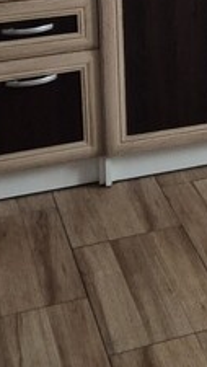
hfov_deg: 9.3
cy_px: -103
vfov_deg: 17.6
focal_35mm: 114
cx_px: 530
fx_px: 1109
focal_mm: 5.4
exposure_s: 1/100
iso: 400
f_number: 1.8
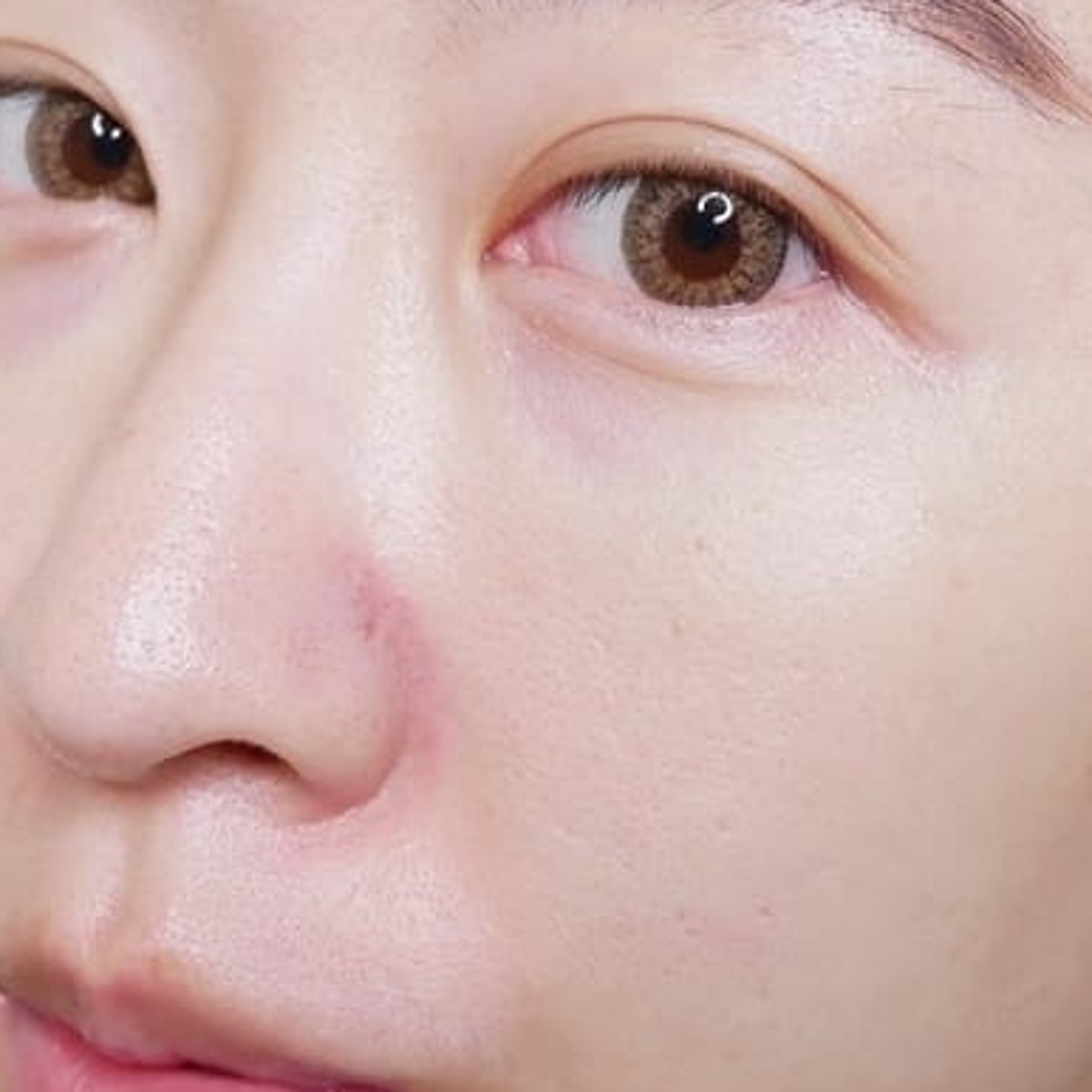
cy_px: 597
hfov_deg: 30.2
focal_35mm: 55
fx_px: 1963
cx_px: 900
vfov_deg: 31.1
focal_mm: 12
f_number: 3.5
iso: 640
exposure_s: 1/60
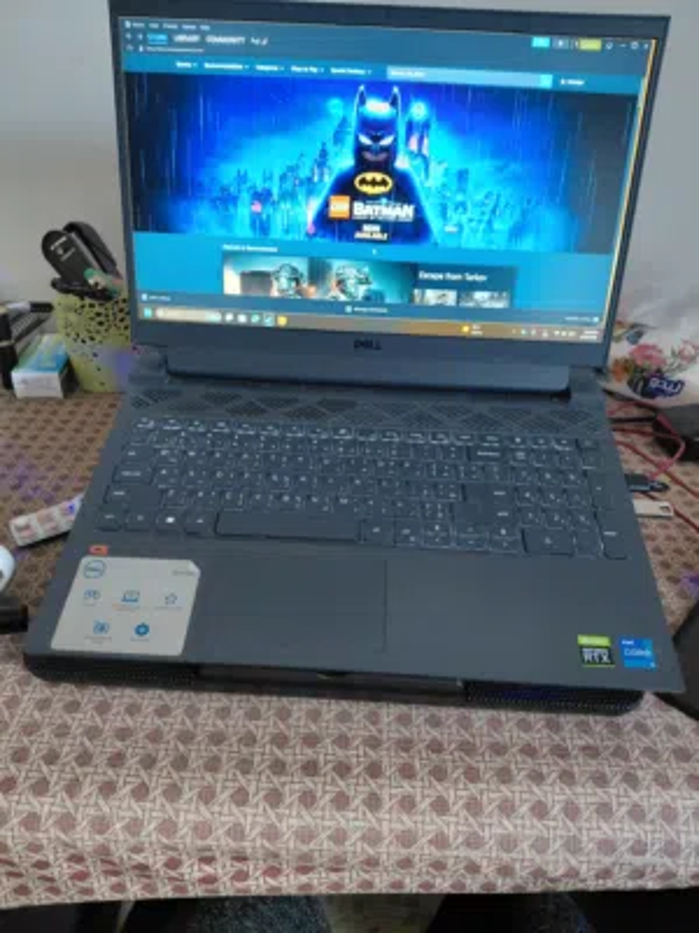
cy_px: 466
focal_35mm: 25
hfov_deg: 54.9
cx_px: 350
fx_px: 673
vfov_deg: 69.4
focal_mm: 4.69
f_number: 1.8
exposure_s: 1/24
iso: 400
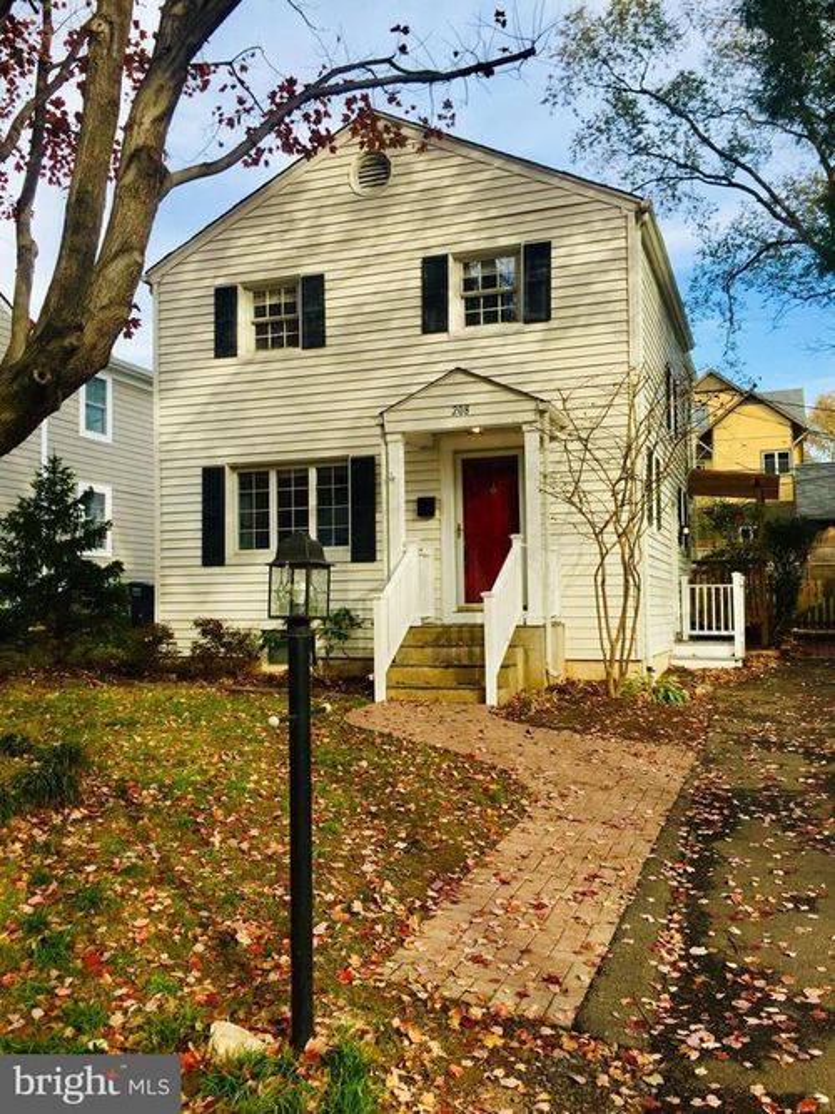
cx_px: 418
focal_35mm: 29
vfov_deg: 61.7
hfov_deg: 48.2
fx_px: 933
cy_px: 557
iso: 32
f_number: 2.2
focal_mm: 4.15
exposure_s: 1/807
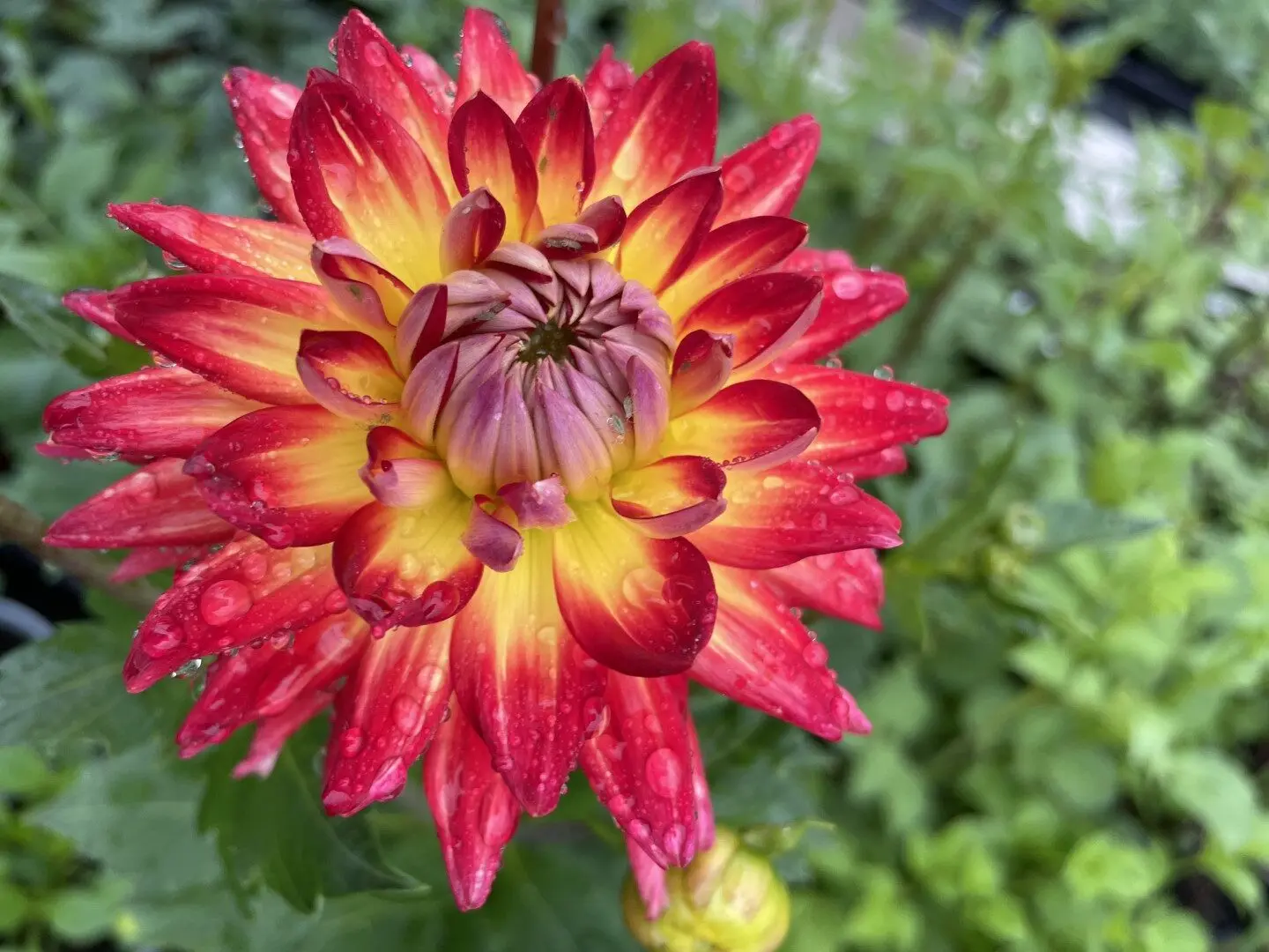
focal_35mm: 26
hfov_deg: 67.3
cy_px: 476
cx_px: 634
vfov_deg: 53.1
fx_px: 953
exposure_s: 1/121
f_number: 1.6
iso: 50
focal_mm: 4.2
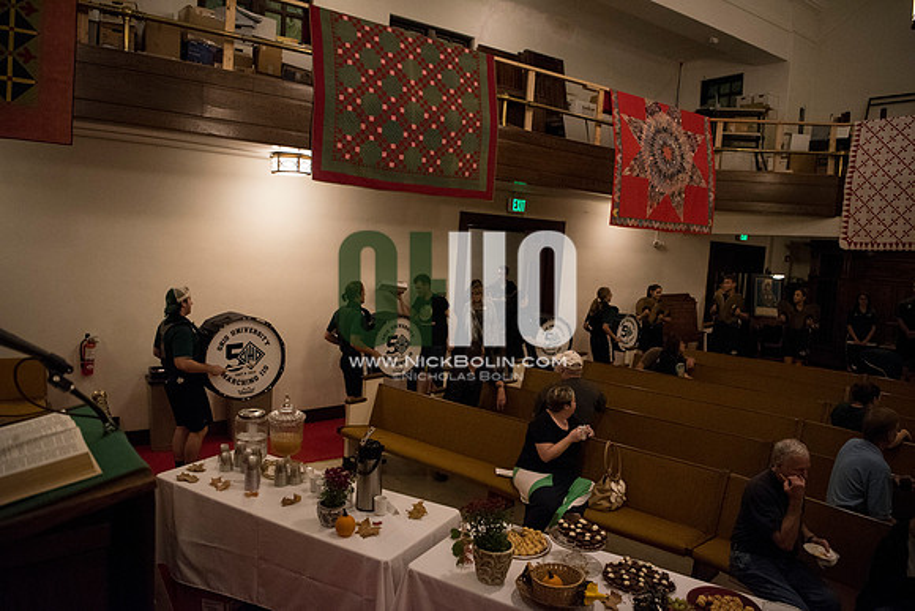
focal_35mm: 24
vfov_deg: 53.2
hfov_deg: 73.7
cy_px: 306
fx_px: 610
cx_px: 458
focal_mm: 24
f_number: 2.8
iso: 8000
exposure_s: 1/400
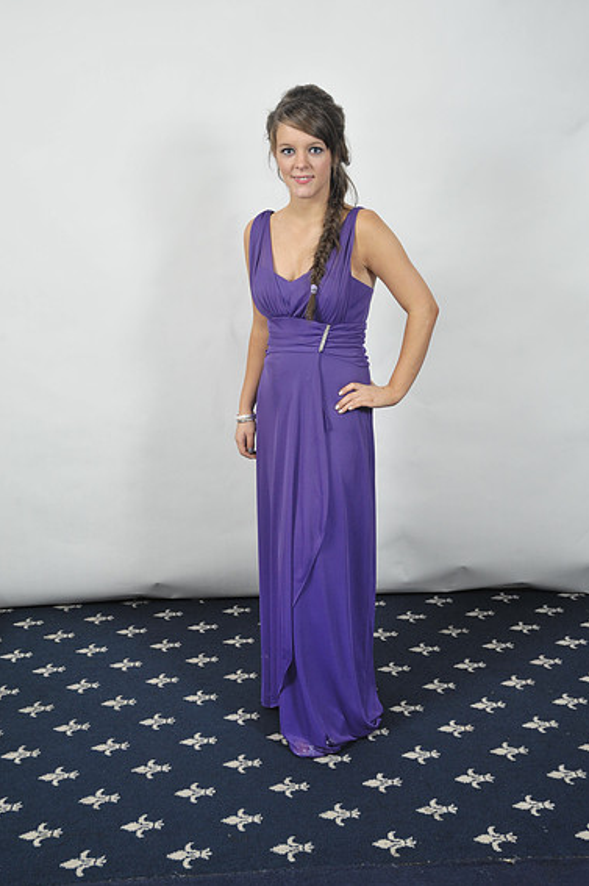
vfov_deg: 45.5
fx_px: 1057
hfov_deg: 31.1
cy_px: 436
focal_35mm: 43
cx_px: 300
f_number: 7.1
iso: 1000
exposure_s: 1/160
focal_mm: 42
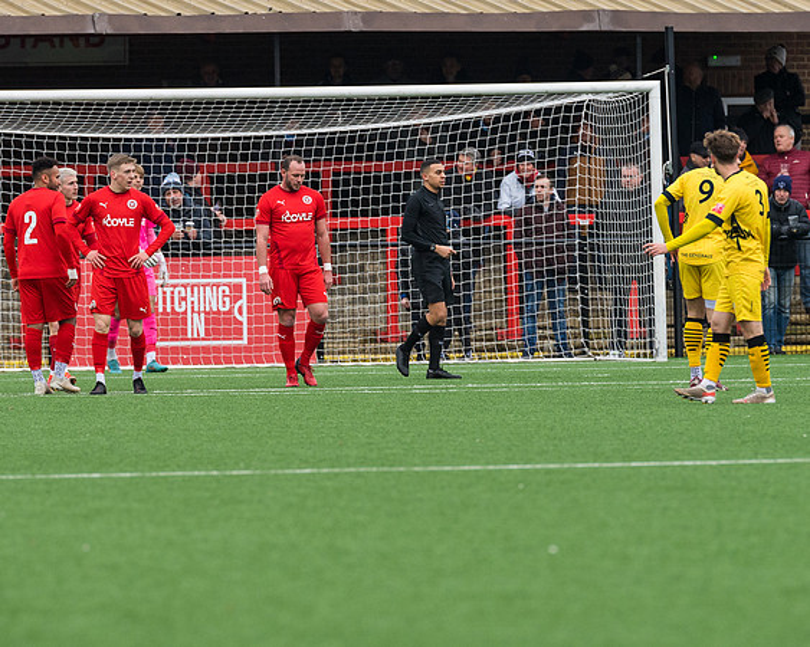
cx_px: 397
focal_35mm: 507
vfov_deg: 3.1
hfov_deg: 3.8
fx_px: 12145
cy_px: 324
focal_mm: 300
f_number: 5
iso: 800
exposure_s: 1/400
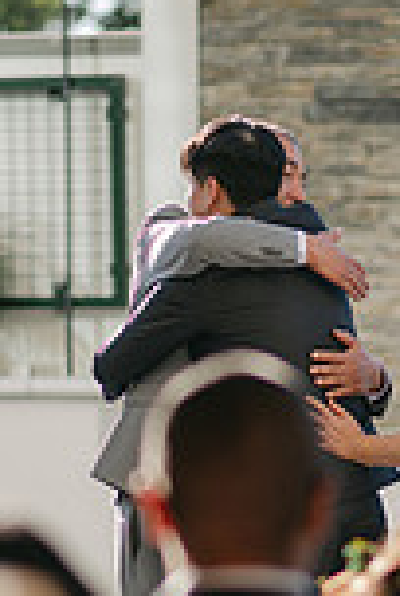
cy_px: 482
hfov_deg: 5.5
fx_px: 4164
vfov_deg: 8.2
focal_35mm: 251
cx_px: 337
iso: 64
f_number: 1.8
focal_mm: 85
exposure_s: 1/3200
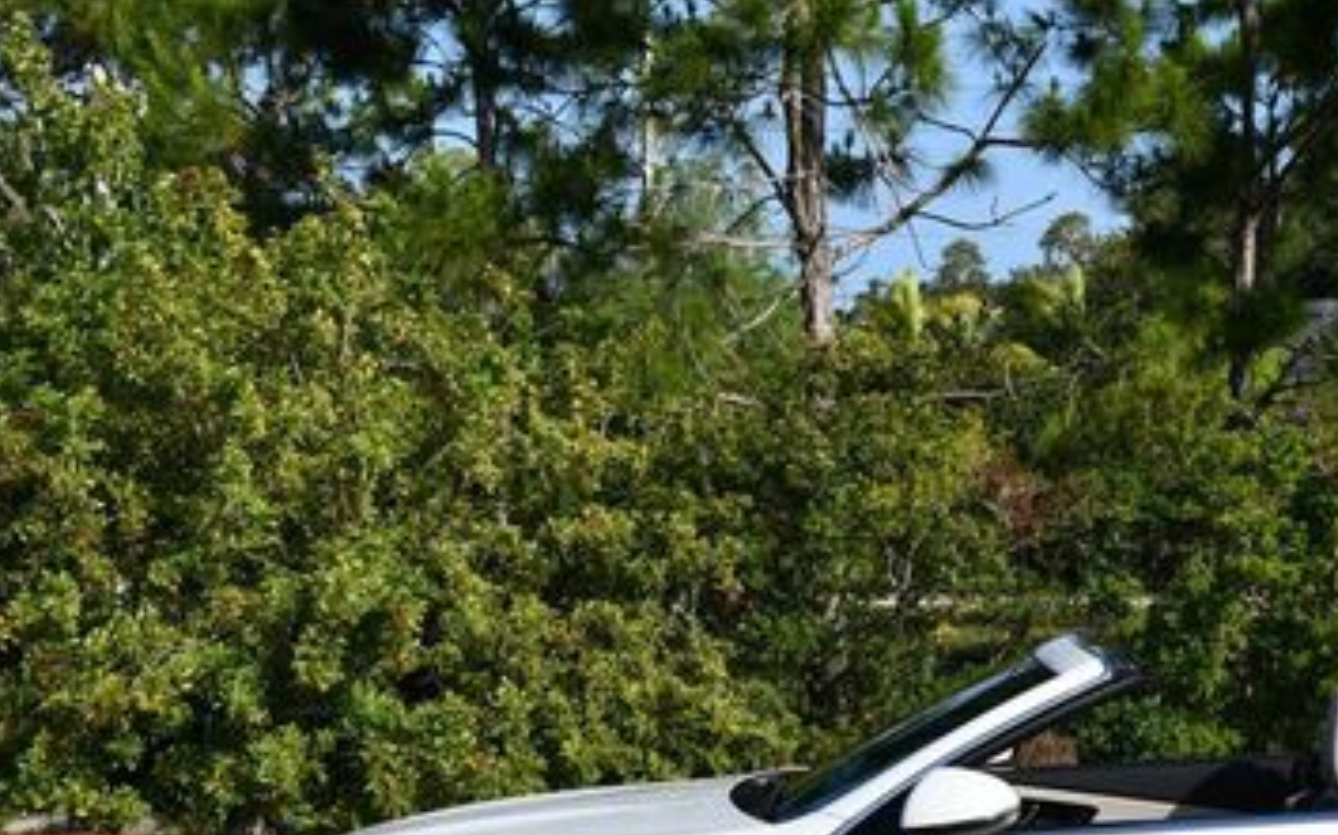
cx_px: 1134
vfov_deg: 13.6
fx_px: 3500
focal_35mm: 96
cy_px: 612
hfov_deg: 21.3
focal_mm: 26
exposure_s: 1/250
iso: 100
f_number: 8
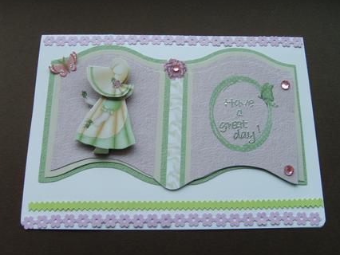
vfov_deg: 38.7
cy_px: 125
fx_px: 364
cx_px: 167
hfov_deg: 50.1
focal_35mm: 37
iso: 50
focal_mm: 5.8
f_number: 2.8
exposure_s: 1/60
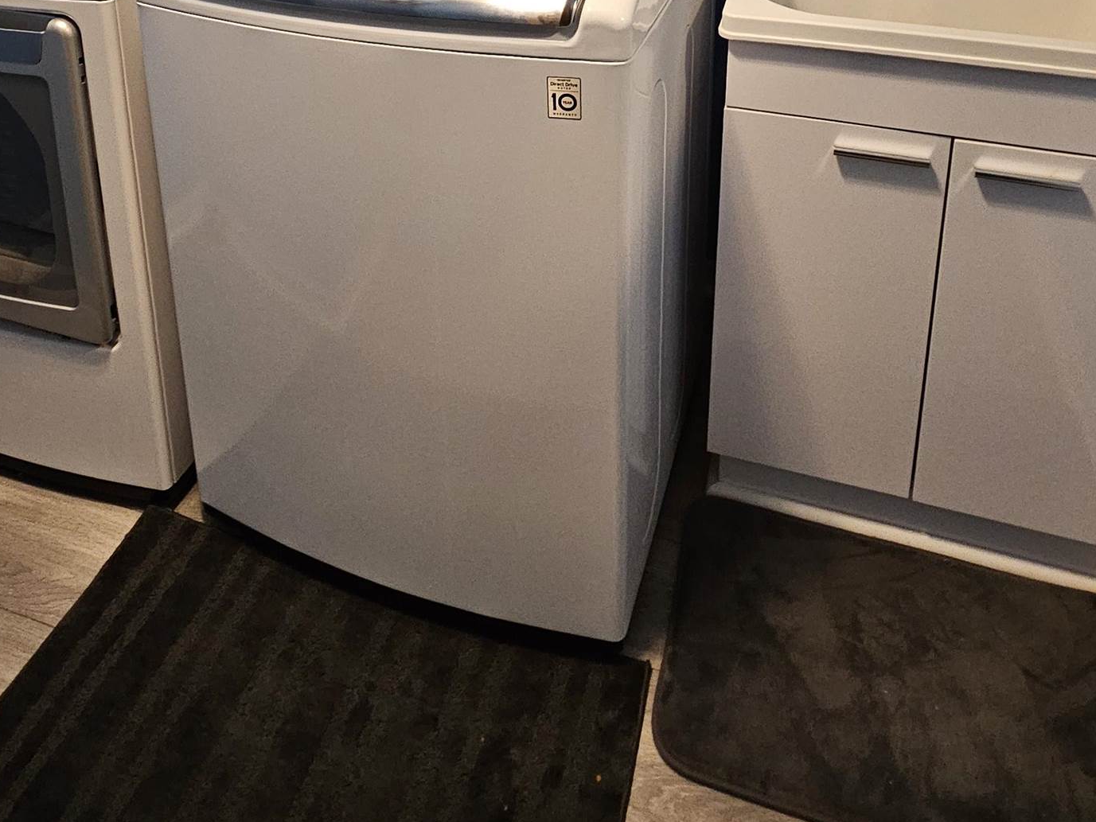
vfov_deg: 39.7
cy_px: -73
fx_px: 918
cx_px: 486
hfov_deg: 61.5
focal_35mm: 29
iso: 400
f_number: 2.2
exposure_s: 1/30
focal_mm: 2.2
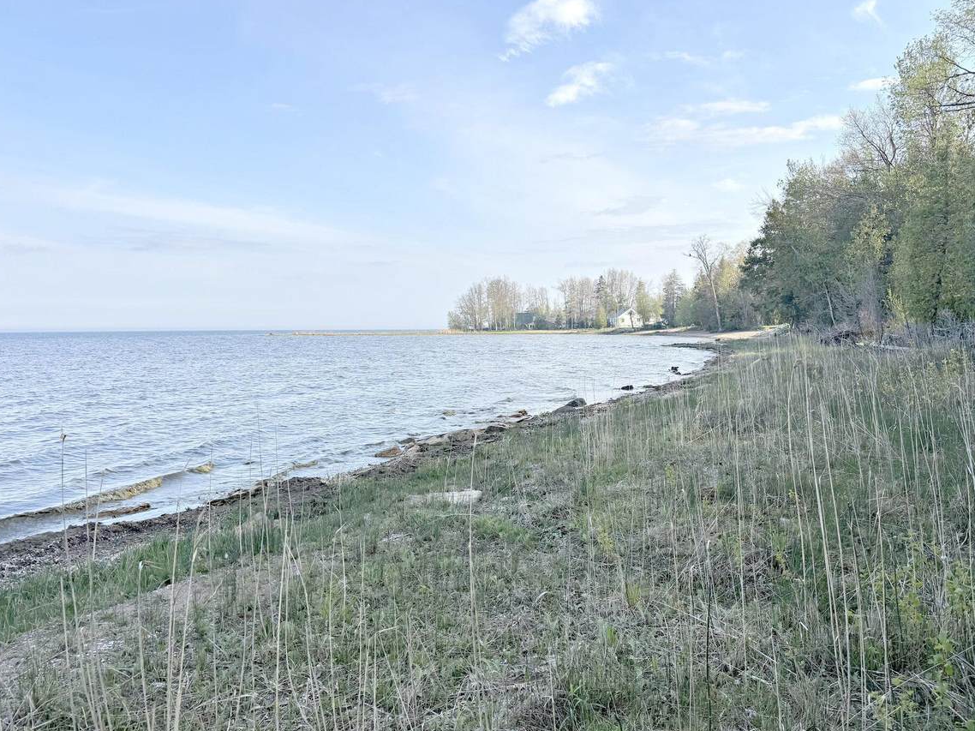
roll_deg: +1.0
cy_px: 391
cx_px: 525
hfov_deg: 65.2
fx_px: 760
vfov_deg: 51.3
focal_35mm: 27
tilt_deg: -5.1
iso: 80
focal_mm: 6.76
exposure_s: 1/3413
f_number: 1.78
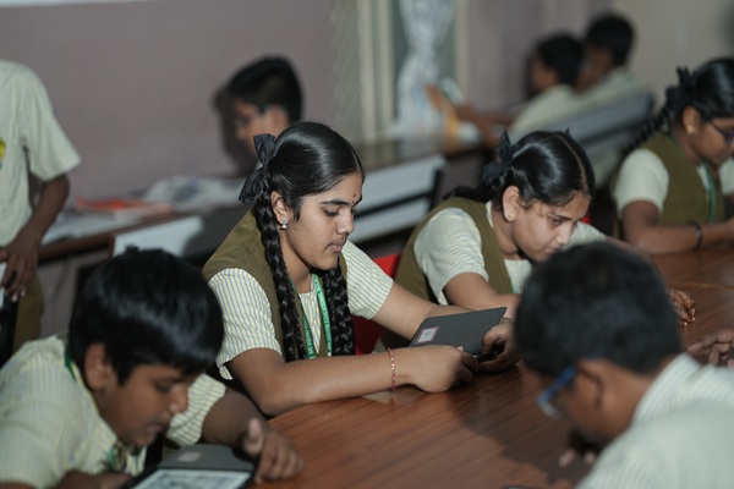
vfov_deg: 16.1
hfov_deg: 23.9
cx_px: 367
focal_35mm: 85
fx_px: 1733
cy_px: 244
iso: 100
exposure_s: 1/250
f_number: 1.8
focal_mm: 85
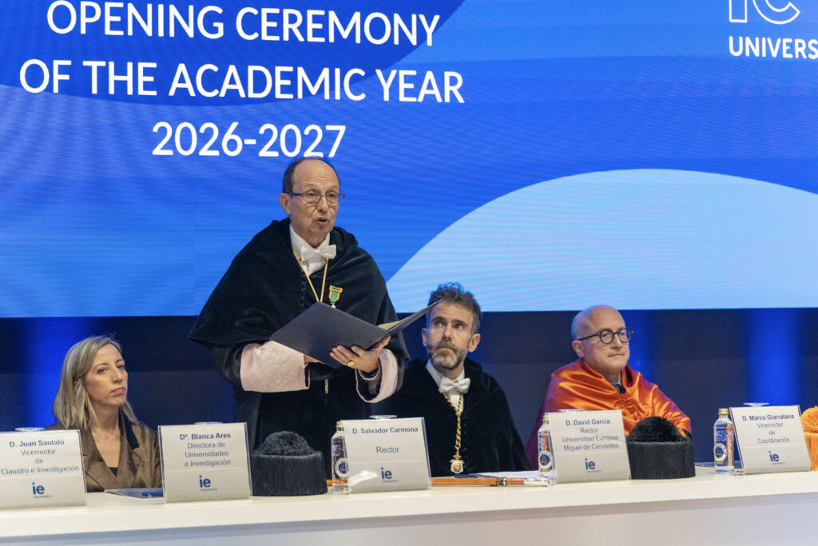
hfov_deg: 17.6
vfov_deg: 11.8
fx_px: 2636
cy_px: 273
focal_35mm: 116
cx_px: 409
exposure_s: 1/800
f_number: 2.8
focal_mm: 116
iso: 1600
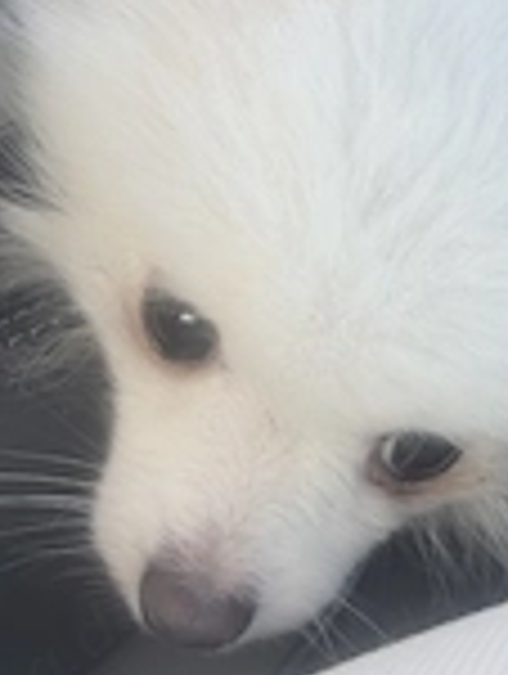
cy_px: 414
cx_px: 490
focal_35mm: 64
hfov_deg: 22.3
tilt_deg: -49.0
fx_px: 1249
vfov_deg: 30.1
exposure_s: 1/161
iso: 40
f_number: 2.2
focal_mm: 2.22
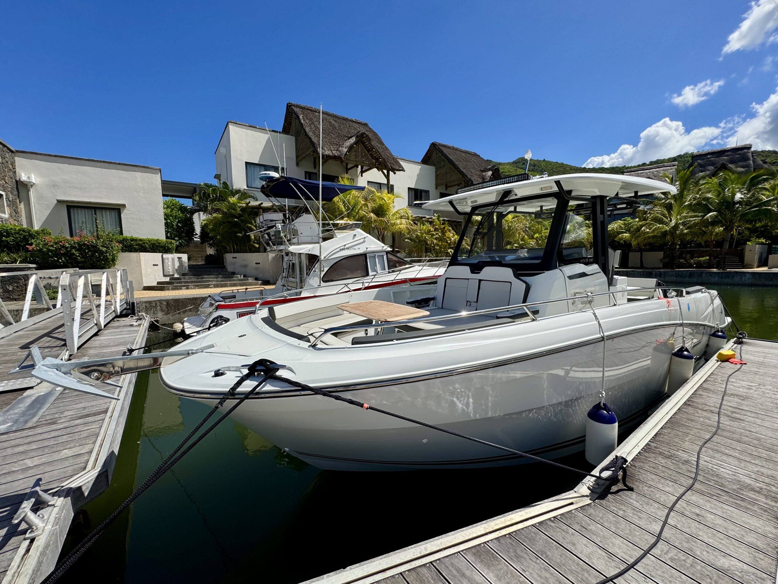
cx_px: 389
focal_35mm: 14
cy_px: 292
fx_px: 315
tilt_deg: -5.9
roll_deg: +0.3
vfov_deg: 85.7
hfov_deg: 102.1
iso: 50
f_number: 2.2
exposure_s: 1/3546
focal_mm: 2.22
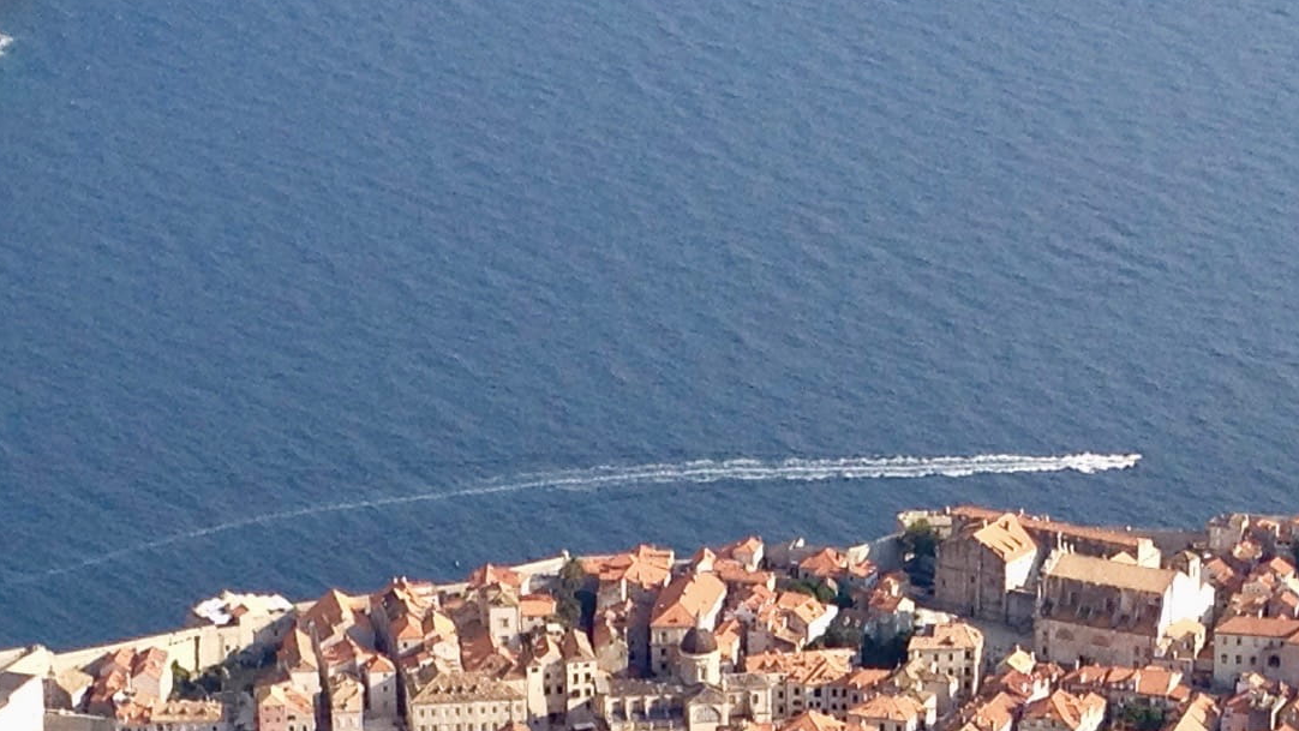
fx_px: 3962
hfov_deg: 18.5
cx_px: 954
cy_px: 953
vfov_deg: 10.3
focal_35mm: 115
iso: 50
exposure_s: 1/951
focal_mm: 4.28
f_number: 2.4
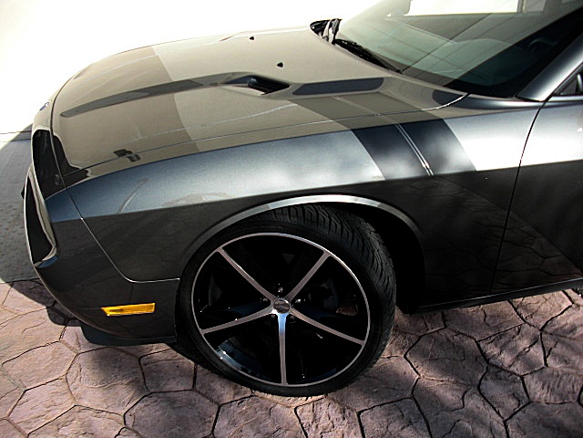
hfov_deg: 51.4
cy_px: 219
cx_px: 292
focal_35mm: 36
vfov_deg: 39.7
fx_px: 606
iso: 50
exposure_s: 1/500
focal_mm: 6.3
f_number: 2.8
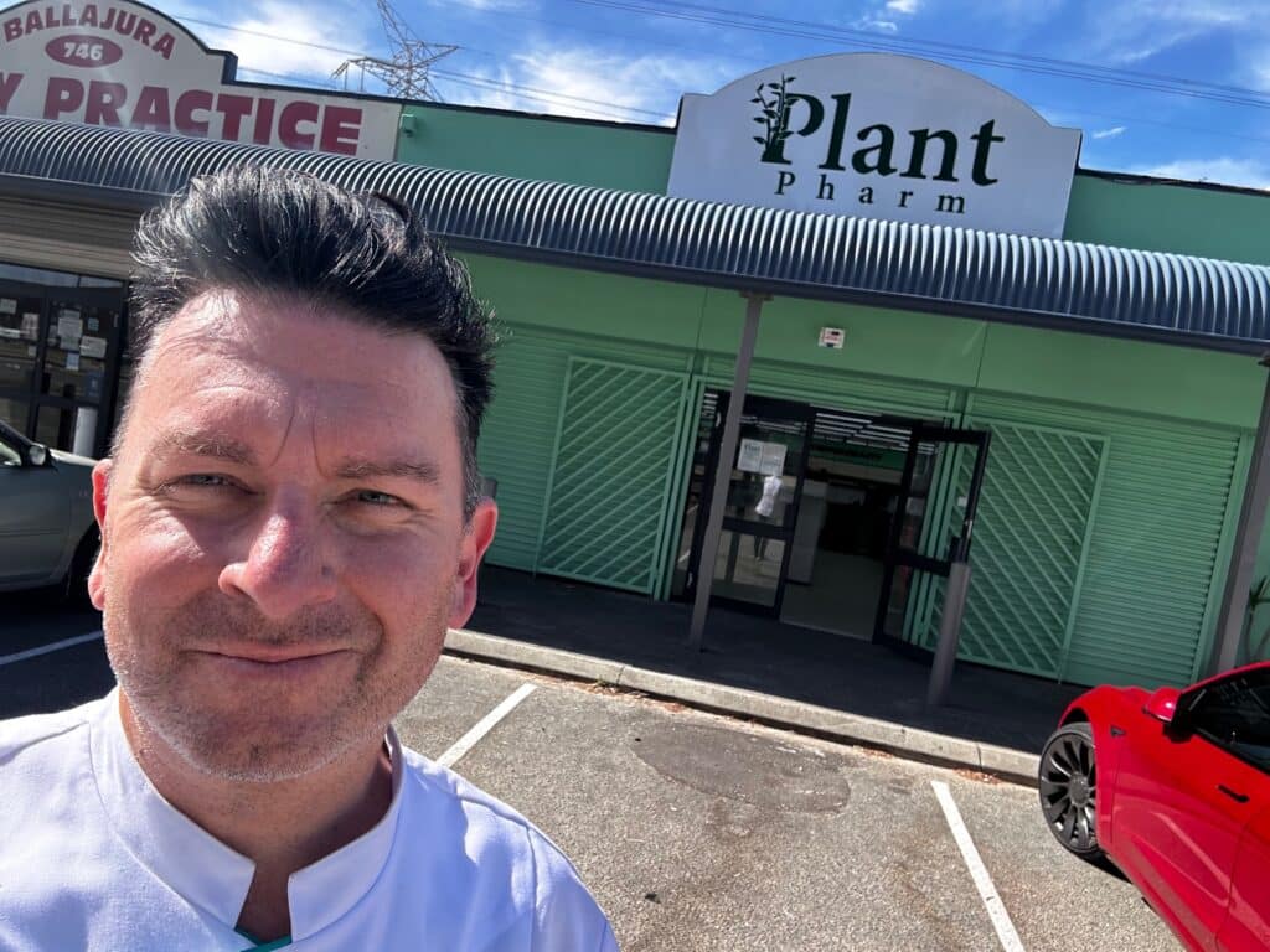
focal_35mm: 23
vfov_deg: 58.9
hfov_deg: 73.9
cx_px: 635
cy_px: 476
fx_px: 844
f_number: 1.9
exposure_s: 1/557
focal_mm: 2.69
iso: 25
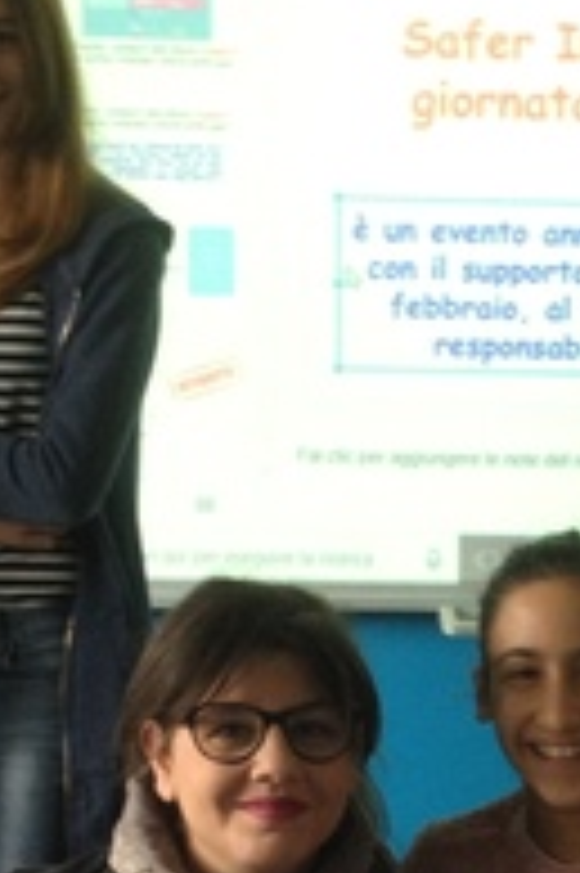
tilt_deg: -12.0
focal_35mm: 150
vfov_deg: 13.6
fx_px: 3631
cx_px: 710
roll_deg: -0.2
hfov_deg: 9.0
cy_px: 711
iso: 80
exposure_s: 1/20
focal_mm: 4.28
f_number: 2.4
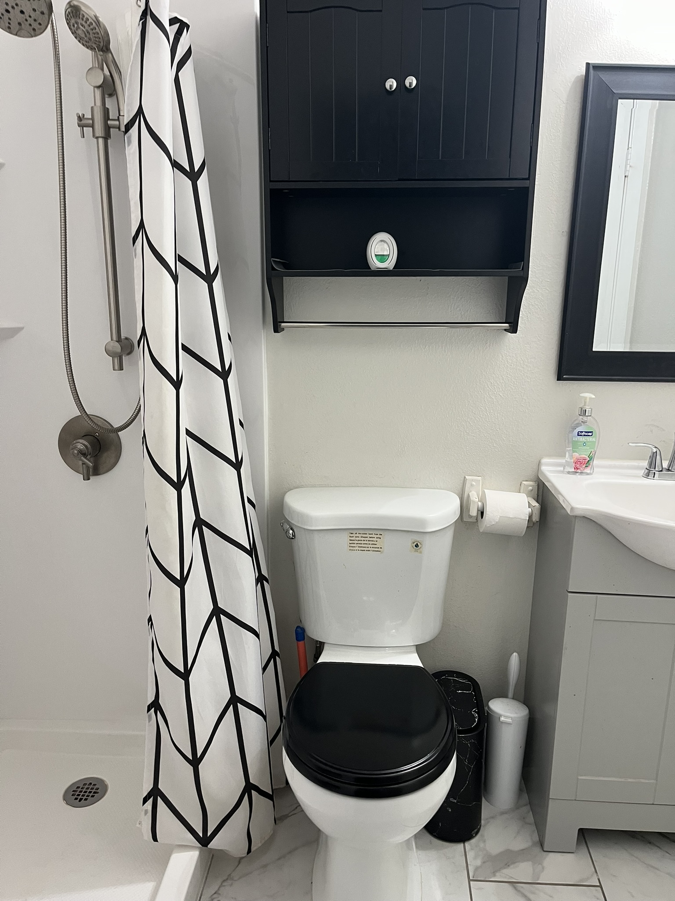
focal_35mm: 26
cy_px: 450
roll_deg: -2.3
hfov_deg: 53.1
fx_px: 676
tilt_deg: -15.1
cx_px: 338
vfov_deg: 67.3
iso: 200
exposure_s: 1/60
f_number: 1.6
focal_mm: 5.1
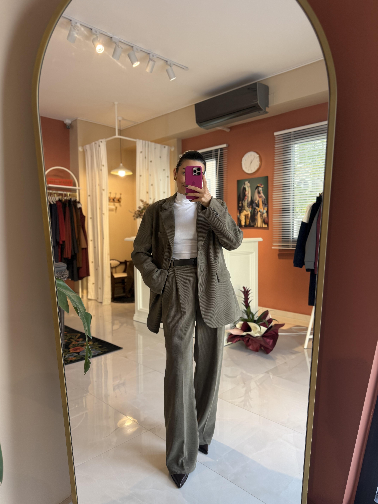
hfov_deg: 56.8
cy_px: 252
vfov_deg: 71.6
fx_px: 349
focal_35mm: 24
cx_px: 189
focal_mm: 6.76
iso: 125
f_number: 1.78
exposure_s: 1/121
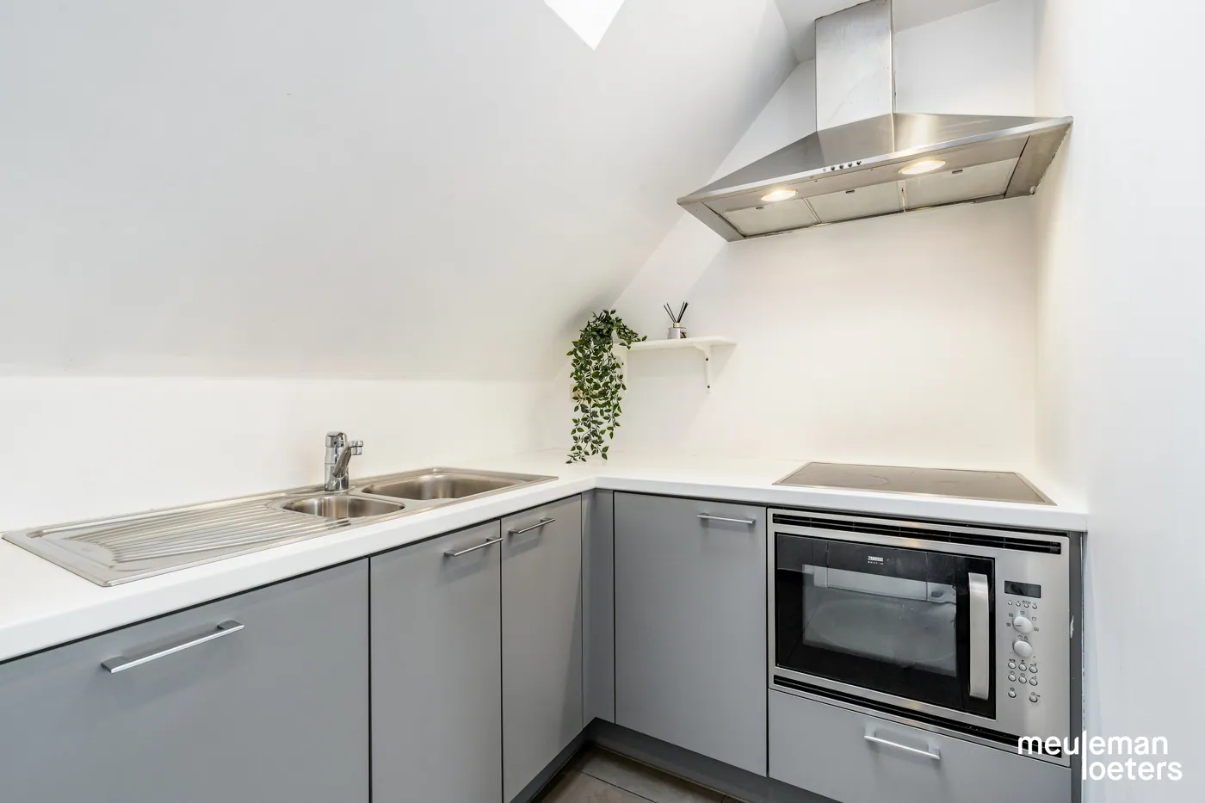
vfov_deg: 73.7
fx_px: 535
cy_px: 402
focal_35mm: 16
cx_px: 602
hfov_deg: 96.7
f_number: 11
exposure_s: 1/2.5
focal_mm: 16
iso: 250
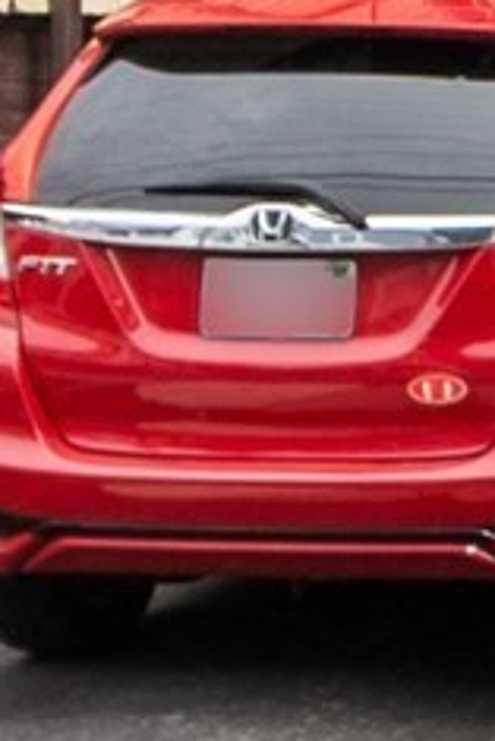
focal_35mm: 261
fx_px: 5375
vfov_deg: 7.3
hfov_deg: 4.4
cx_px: 2718
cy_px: -1190
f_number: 8
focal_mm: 20
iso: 100
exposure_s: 1/125
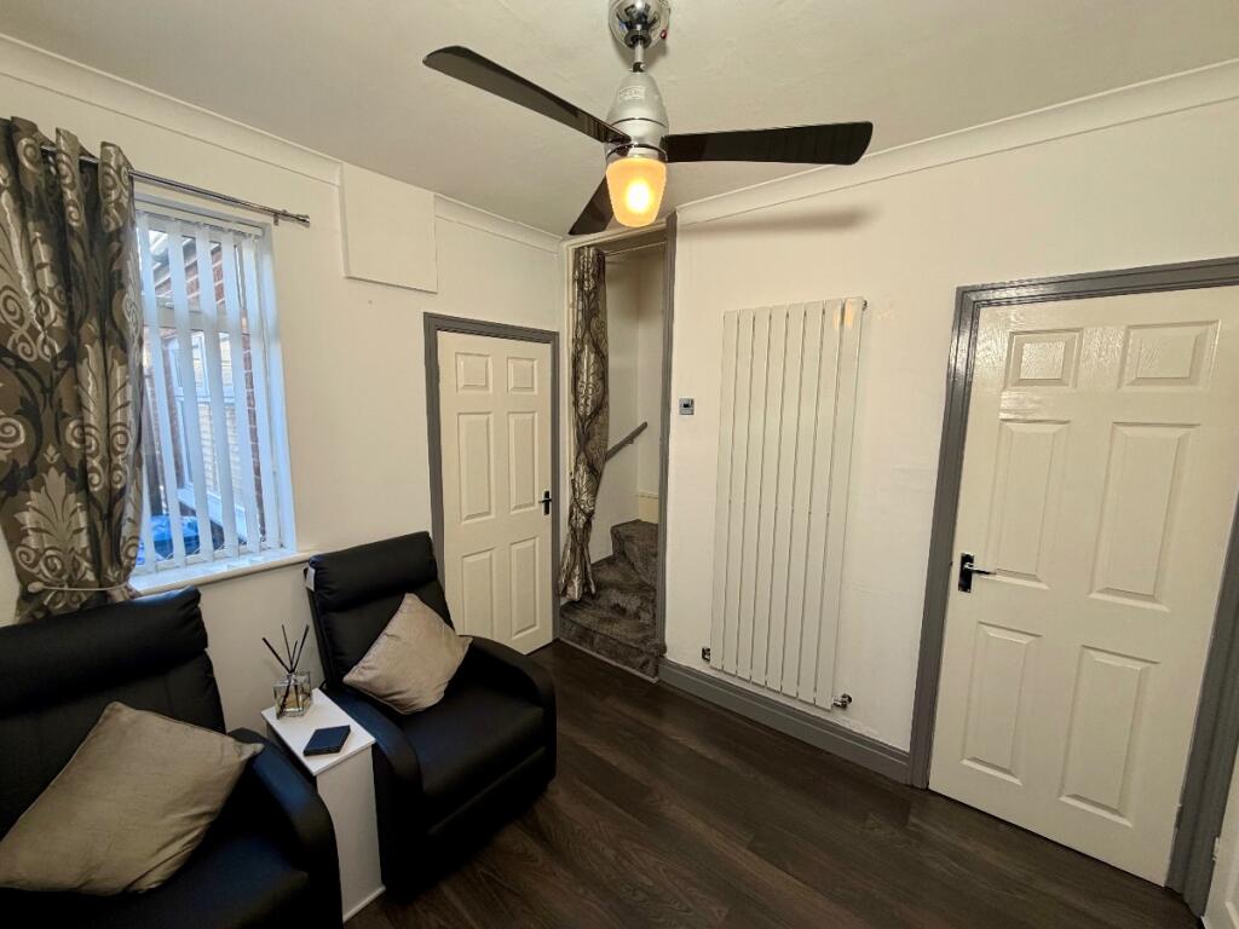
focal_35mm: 14
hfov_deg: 102.1
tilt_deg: -6.1
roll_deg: -0.2
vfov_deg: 85.7
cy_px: 464
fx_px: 501
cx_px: 620
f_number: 2.2
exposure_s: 1/100
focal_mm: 2.22
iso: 125
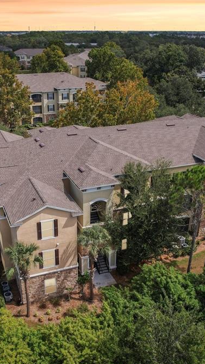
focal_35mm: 35
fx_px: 338
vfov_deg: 56.6
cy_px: 183
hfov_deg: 33.6
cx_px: 83
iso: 100
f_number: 2.8
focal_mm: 8.38
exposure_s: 1/1000
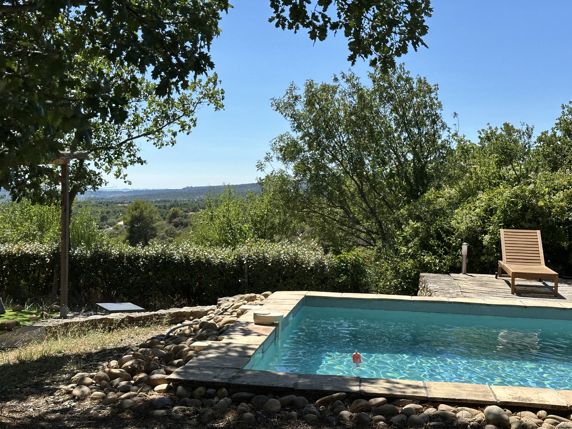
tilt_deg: -2.4
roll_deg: -1.9
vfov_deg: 30.3
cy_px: 214
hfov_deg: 39.7
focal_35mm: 48
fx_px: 793
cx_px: 286
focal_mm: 6.86
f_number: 1.78
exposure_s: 1/3597
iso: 64
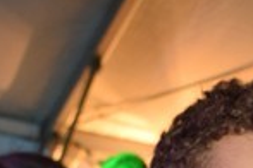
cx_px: 341
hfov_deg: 10.7
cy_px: 541
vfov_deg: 6.5
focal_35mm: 188
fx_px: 1321
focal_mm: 18
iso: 800
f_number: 4.5
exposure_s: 1/10
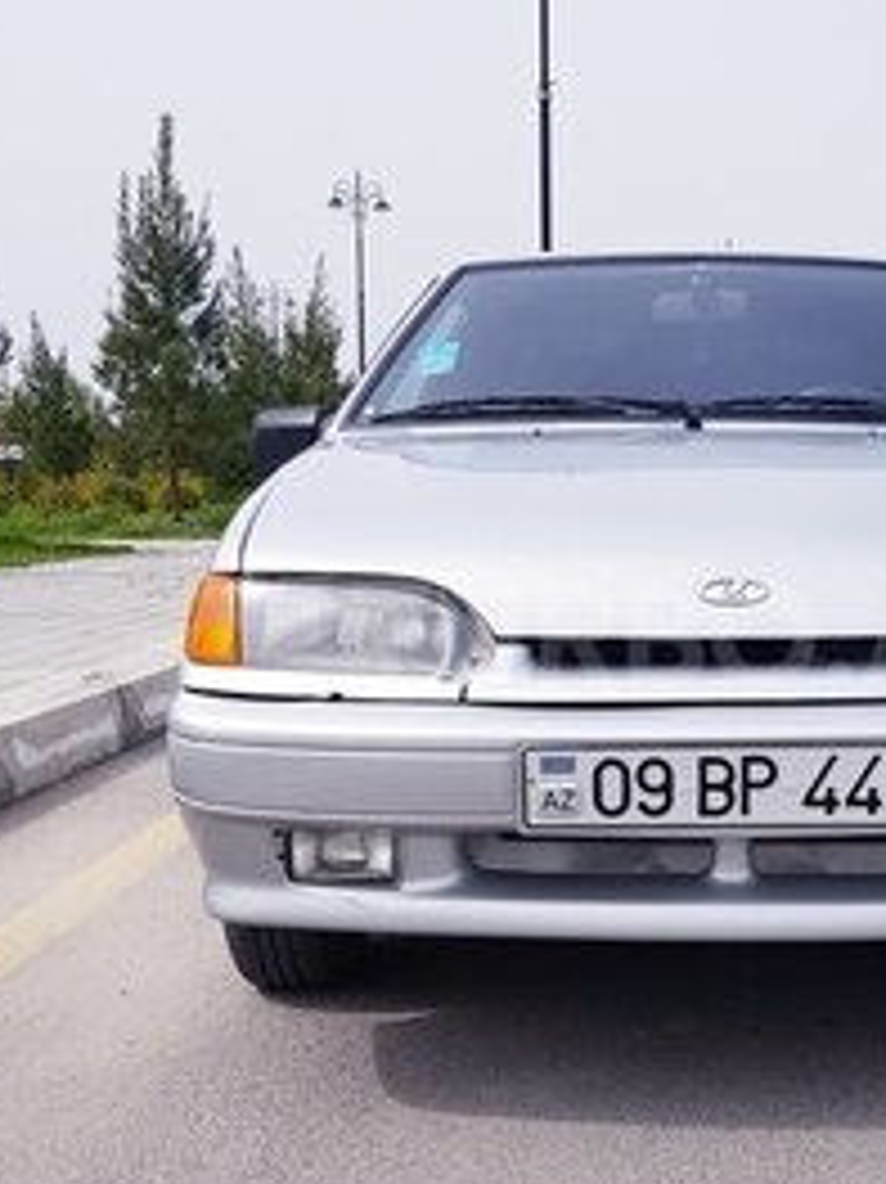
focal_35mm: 49
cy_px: 635
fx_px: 1674
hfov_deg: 29.1
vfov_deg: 38.9
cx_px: 697
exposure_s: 1/2584
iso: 40
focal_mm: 4.2
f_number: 1.7
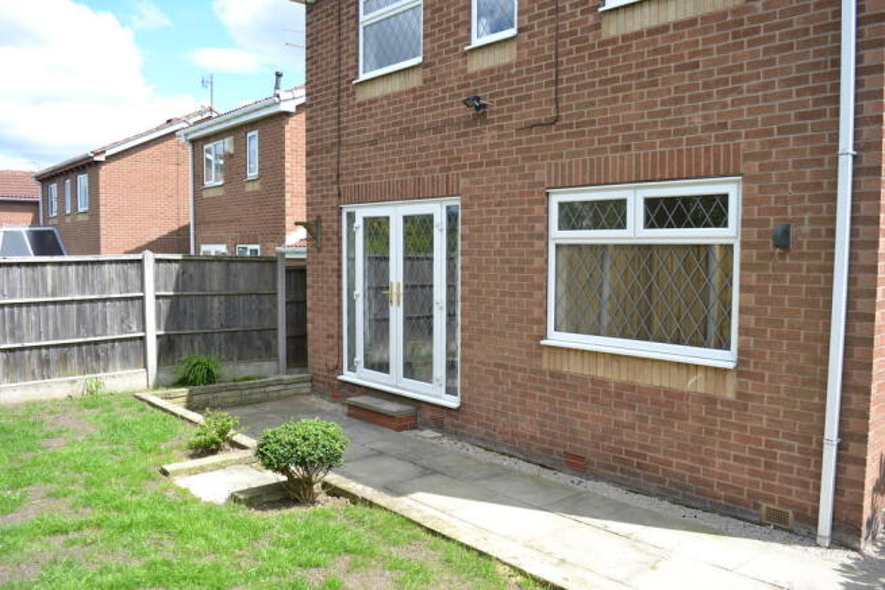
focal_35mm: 27
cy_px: 295
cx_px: 442
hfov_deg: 67.4
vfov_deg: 48.0
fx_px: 664
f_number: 8
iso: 100
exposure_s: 1/200
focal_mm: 18
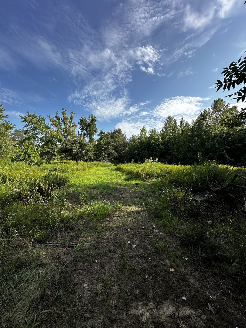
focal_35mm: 14
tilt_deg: +1.0
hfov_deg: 85.7
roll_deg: -1.2
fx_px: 133
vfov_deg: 102.1
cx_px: 123
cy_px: 164
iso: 50
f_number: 2.2
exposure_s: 1/1511
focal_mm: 2.22
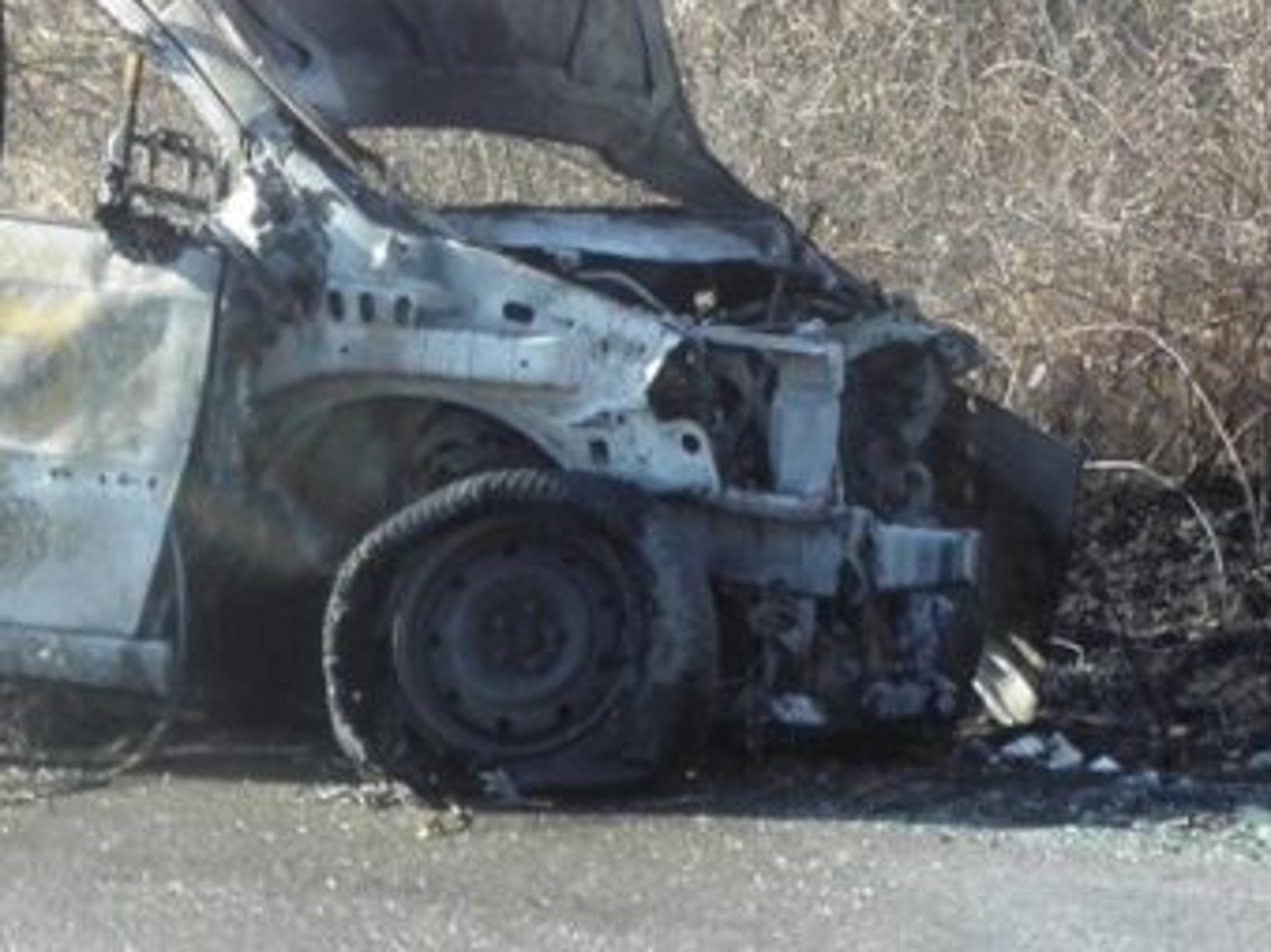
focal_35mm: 148
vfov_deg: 10.0
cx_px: 757
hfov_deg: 13.3
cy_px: 251
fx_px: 5432
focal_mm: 12.97
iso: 64
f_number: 3.8
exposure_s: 1/125
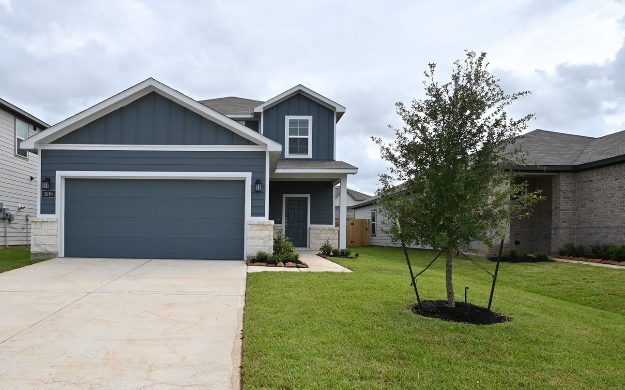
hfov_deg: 73.9
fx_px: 409
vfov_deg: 50.7
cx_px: 247
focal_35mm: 24
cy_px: 236
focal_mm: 14
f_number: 14
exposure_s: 1/800
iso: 800
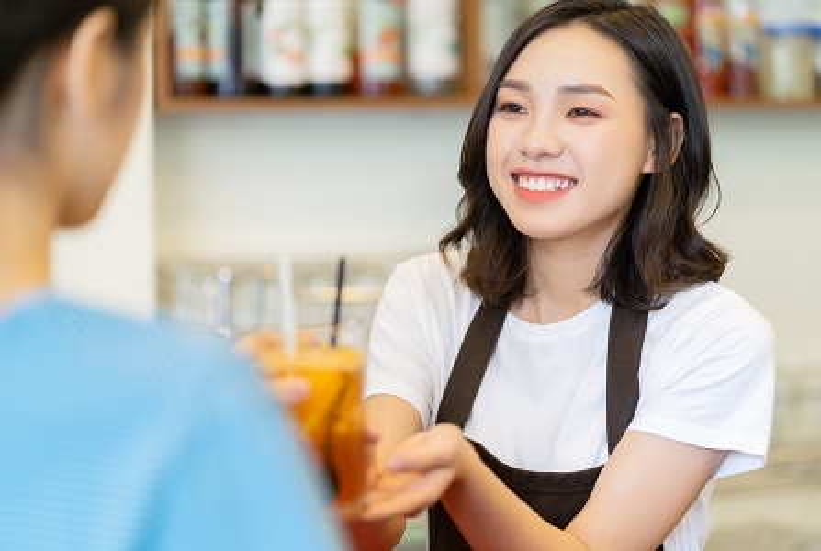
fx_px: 1942
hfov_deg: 23.9
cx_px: 410
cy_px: 276
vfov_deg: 16.1
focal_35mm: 85
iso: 500
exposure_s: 1/125
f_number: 2
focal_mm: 85
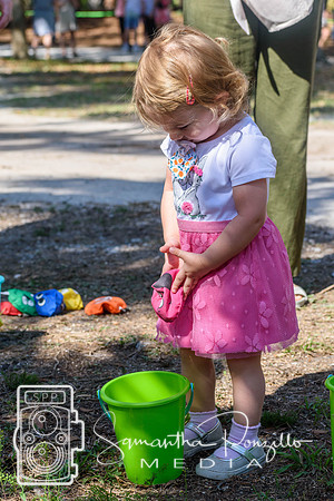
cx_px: 167
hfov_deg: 11.7
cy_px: 250
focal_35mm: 117
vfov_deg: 17.5
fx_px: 1628
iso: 200
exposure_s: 1/640
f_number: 6.3
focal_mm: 78
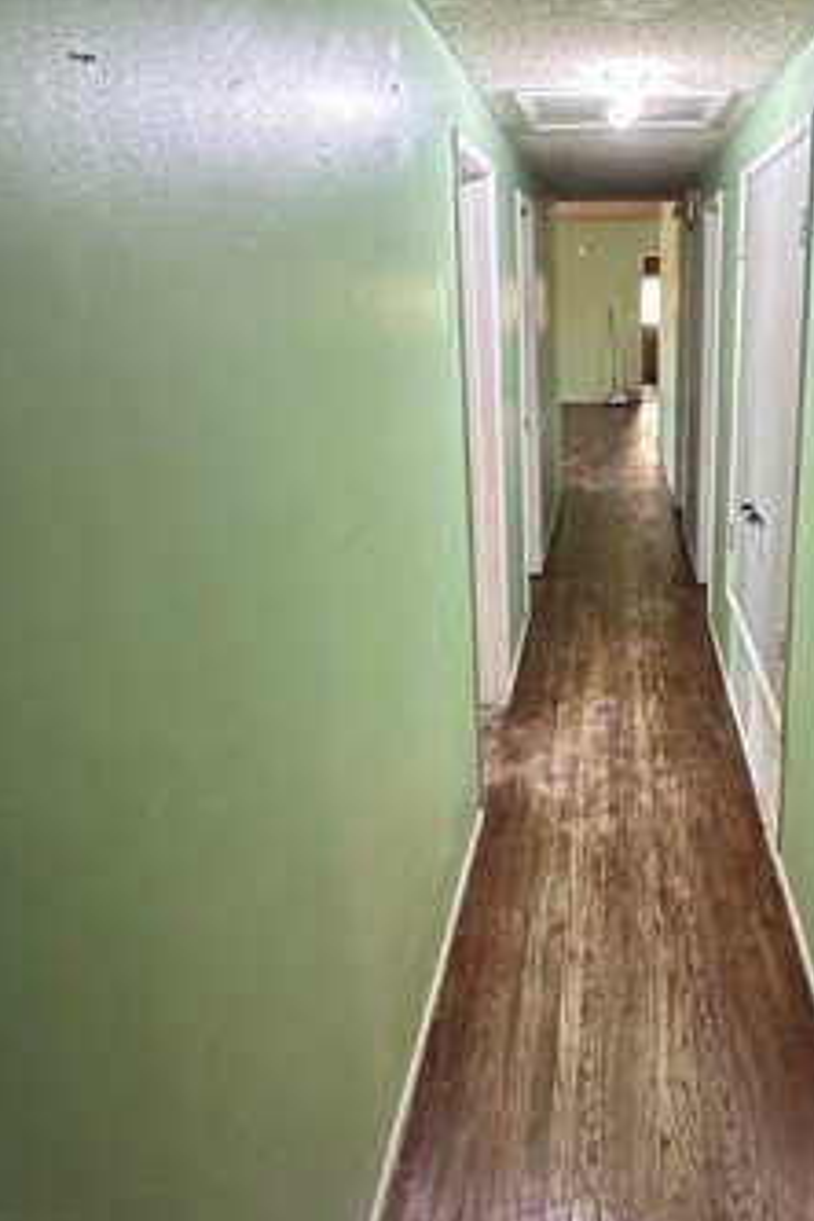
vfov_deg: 65.2
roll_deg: +0.3
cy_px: 524
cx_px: 609
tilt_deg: -12.3
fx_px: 950
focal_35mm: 28
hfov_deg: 44.9
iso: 320
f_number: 2.2
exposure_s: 1/60
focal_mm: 2.22
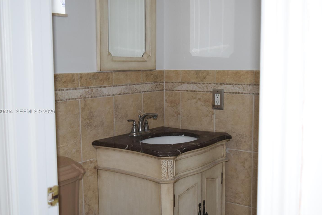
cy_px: 112
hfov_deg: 43.1
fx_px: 407
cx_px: 165
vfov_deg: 29.5
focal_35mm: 46
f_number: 4.5
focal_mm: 27
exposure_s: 1/80
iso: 800
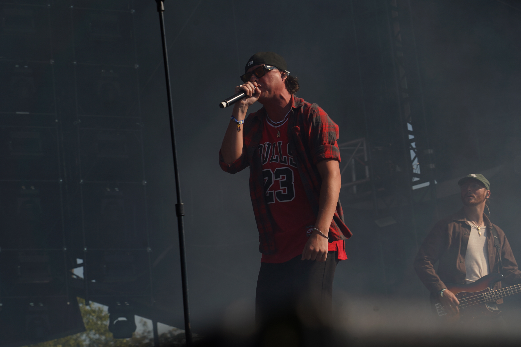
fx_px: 1519
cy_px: 174
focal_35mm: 105
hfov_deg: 19.5
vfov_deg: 13.0
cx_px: 260
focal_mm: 105
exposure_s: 1/500
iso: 100
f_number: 8
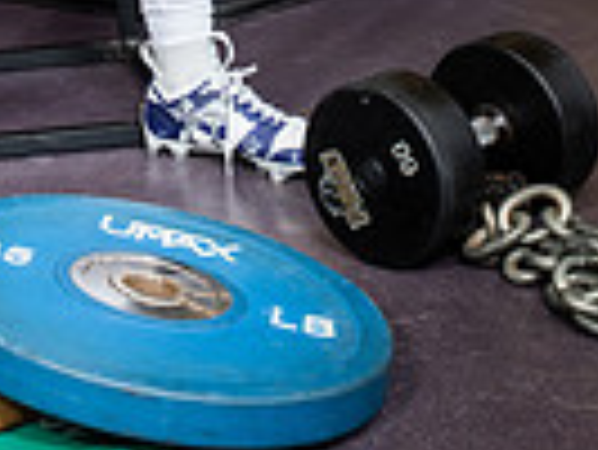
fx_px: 1971
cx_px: 13
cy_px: -540
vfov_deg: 11.3
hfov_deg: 16.9
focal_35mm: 114
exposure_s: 1/250
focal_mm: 35
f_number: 5.6
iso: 500
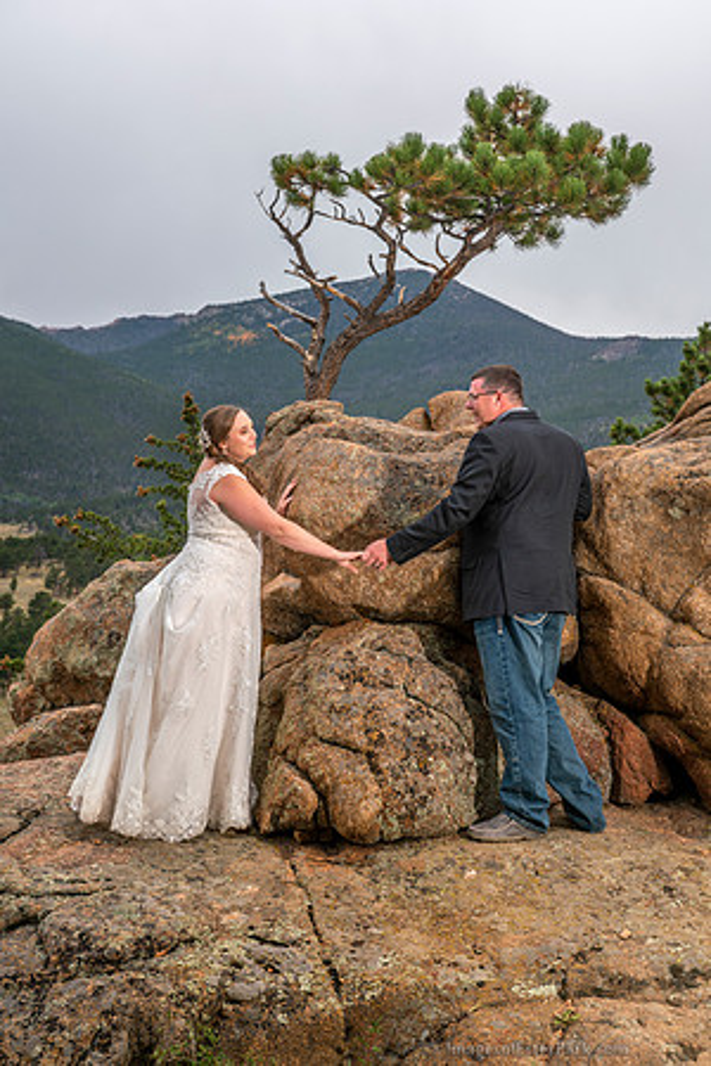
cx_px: 356
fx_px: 1629
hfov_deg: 24.6
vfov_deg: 36.2
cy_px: 533
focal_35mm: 55
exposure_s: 1/60
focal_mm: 55
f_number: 6.3
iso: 100
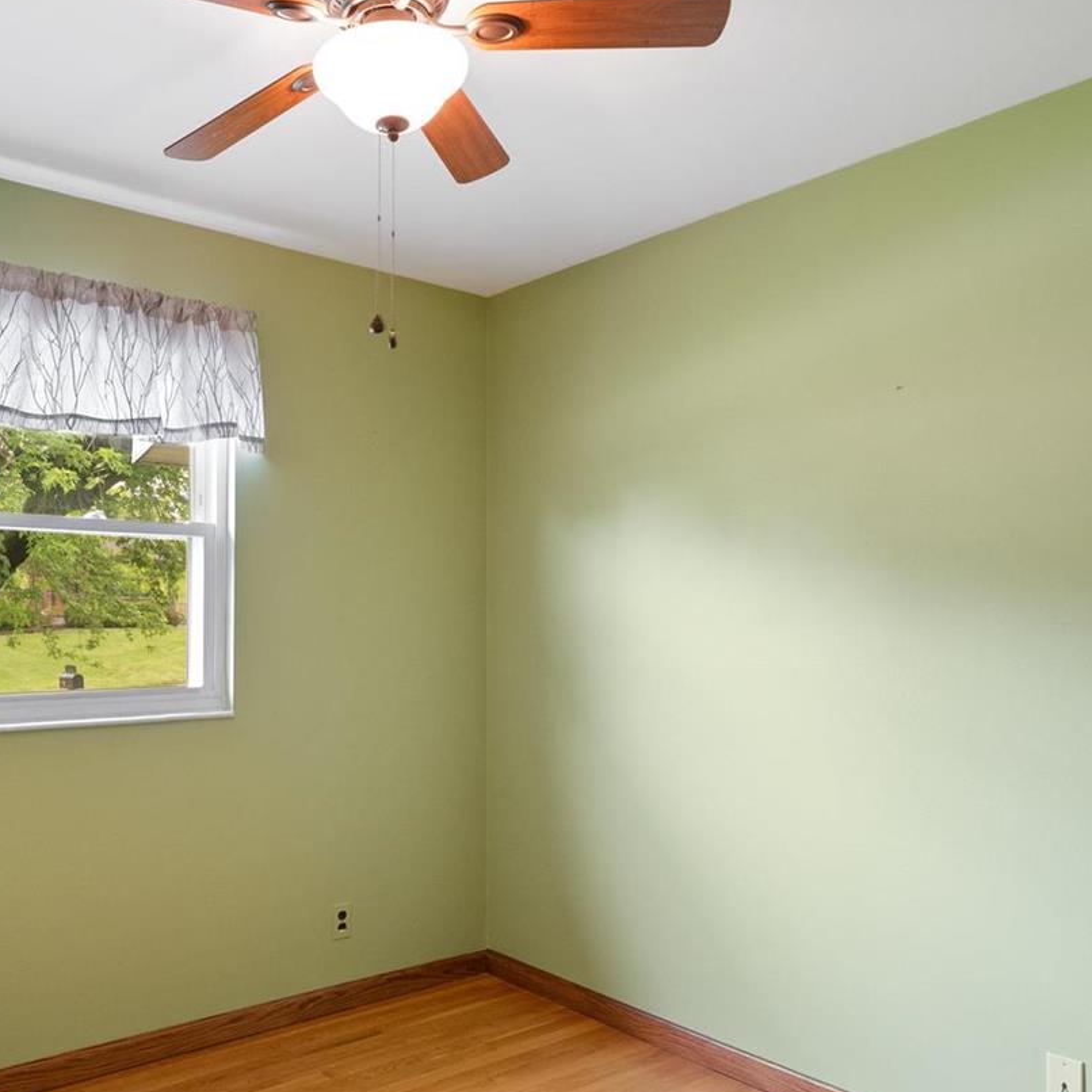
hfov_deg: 58.0
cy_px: 664
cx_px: 378
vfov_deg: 58.5
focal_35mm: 27
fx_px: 964
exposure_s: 1/3
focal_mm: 8
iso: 400
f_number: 8
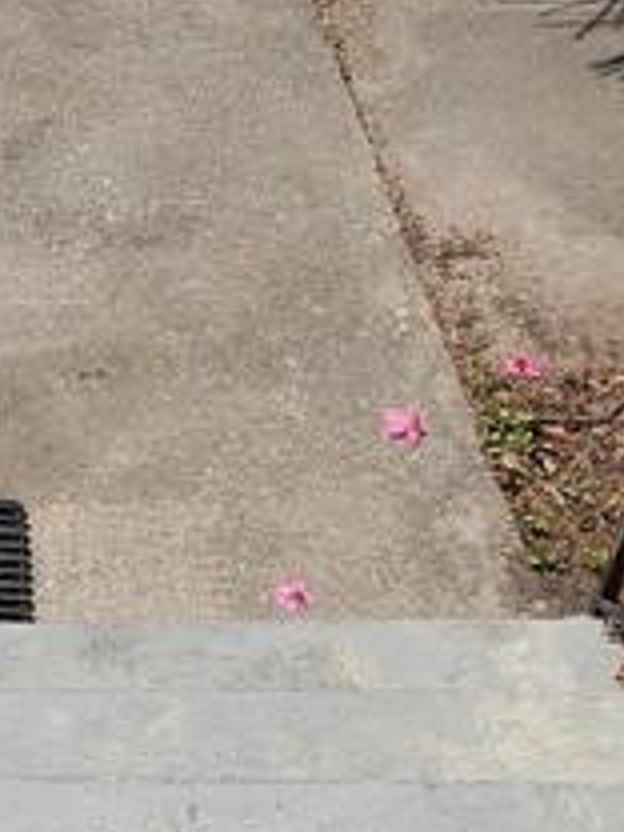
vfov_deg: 23.0
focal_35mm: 85
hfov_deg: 16.9
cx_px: -44
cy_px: 528
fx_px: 2043
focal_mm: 5.4
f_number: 1.8
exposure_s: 1/3042
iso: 25
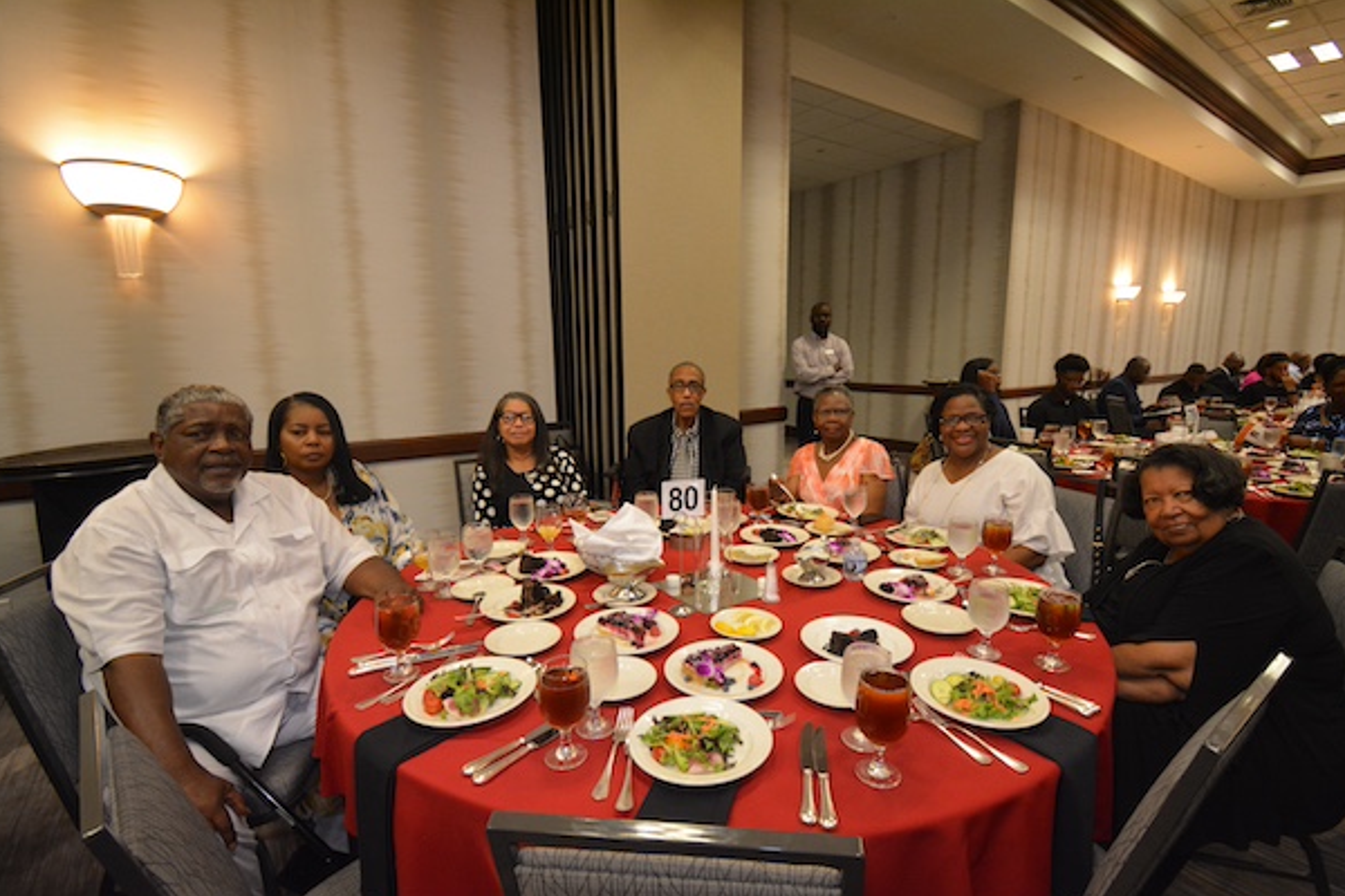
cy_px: 469
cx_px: 688
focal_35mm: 16
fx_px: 598
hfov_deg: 96.7
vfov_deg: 73.7
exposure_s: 1/60
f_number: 4.5
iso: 1400
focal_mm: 10
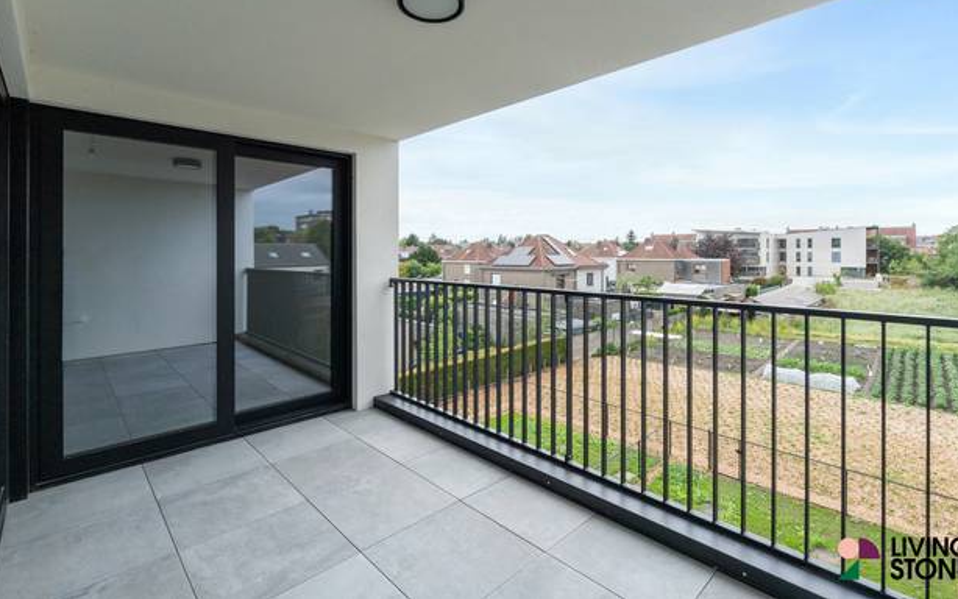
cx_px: 491
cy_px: 268
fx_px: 458
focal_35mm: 18
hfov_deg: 92.6
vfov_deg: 66.2
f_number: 11
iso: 250
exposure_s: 1/160
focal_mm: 16.5
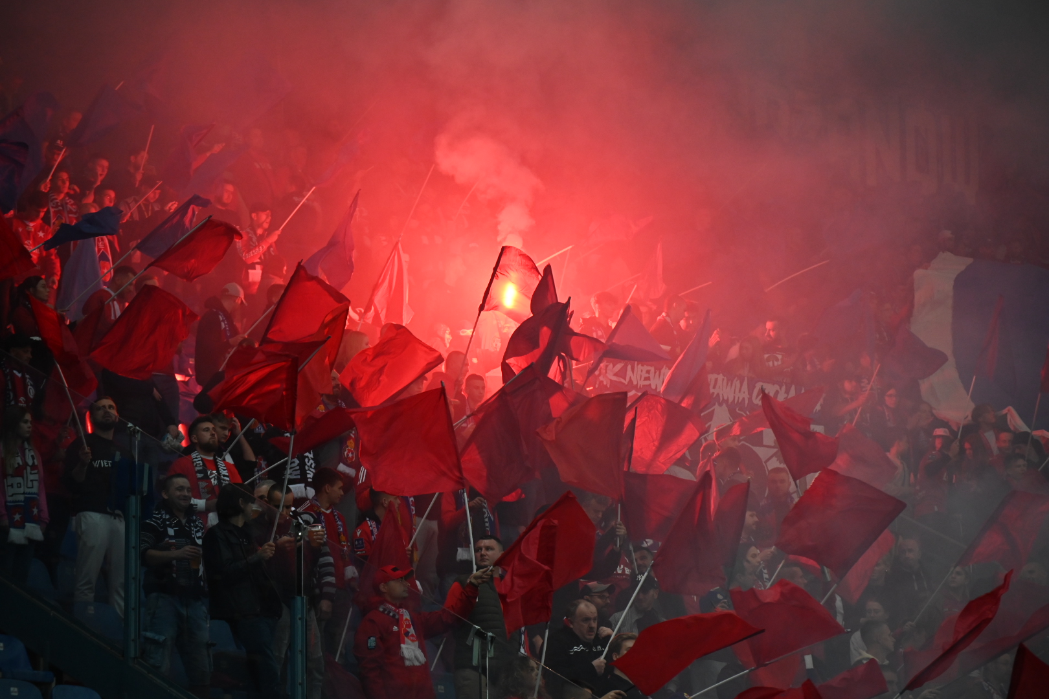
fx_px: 4516
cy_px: 350
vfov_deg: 8.9
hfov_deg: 13.2
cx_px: 524
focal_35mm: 155
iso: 2800
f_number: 4.8
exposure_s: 1/640
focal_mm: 155
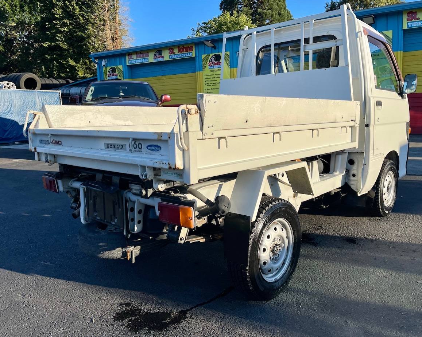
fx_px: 337
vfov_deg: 53.2
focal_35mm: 27
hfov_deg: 64.0
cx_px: 224
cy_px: 164
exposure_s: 1/3003
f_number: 1.6
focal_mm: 5.1
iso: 32
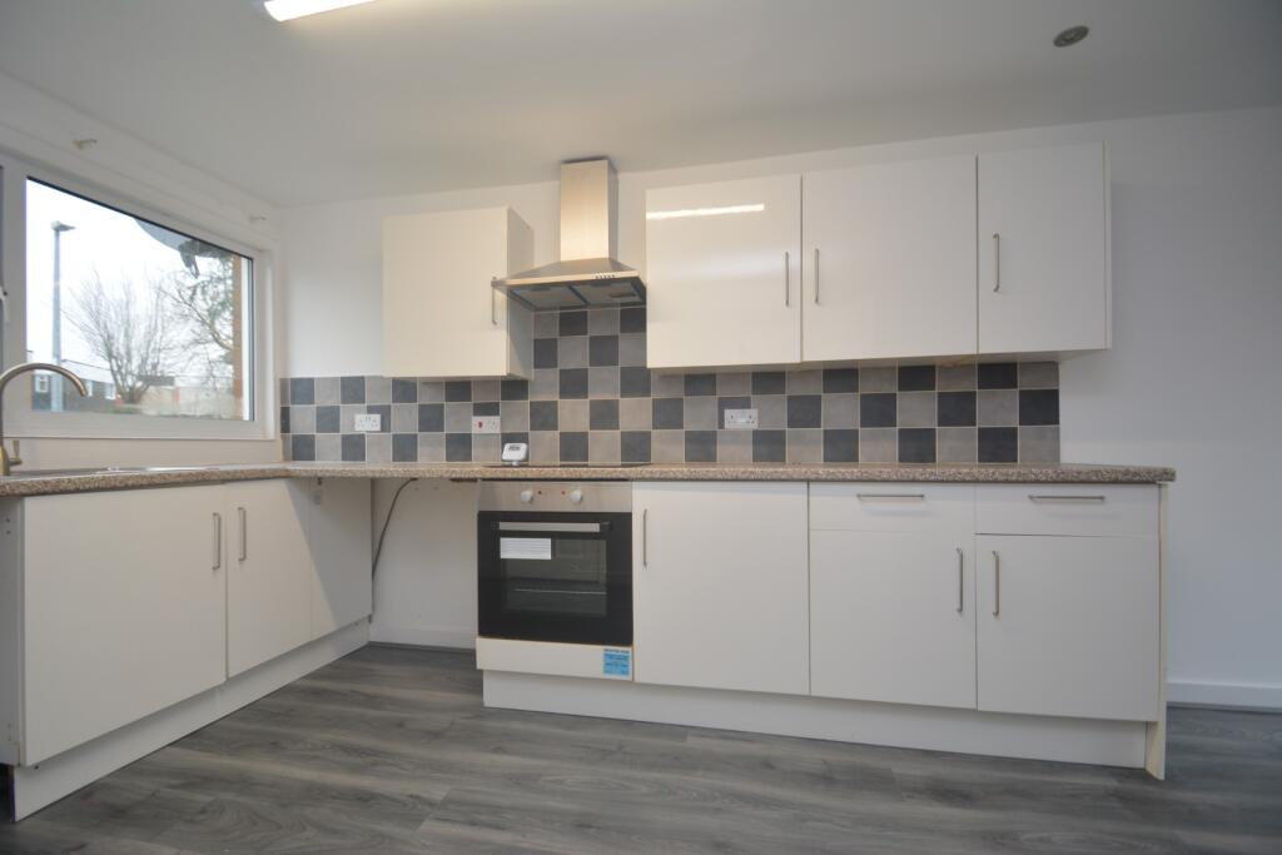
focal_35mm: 15
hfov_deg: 100.4
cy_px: 428
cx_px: 641
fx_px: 534
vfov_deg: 77.3
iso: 220
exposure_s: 1/60
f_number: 4
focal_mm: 10
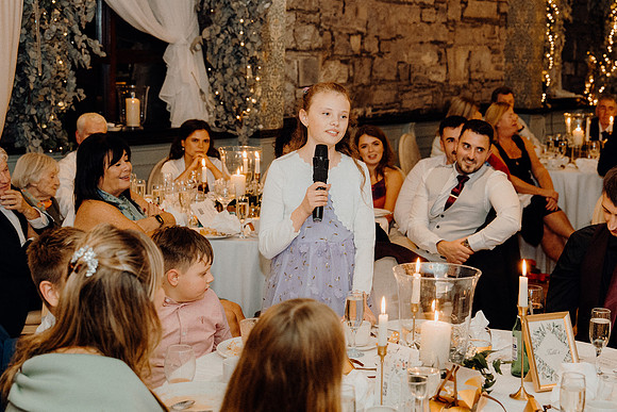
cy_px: 206
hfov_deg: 30.1
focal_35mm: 67
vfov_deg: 20.3
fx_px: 1149
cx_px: 308
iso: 2500
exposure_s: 1/160
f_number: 3.5
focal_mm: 45
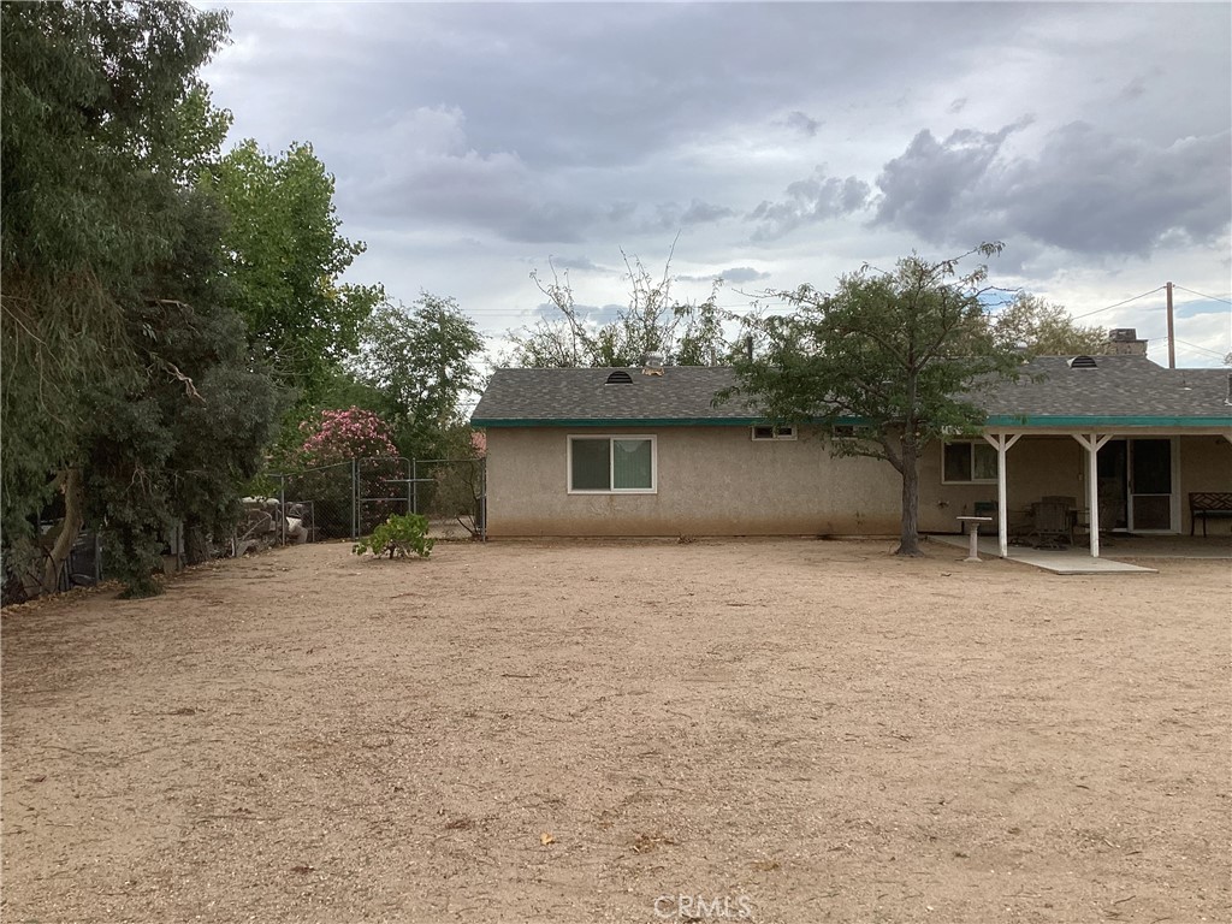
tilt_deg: -0.3
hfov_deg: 58.4
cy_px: 462
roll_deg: -0.4
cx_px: 616
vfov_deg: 45.4
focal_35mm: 31
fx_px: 1103
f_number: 2.4
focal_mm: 3.3
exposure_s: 1/586
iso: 25
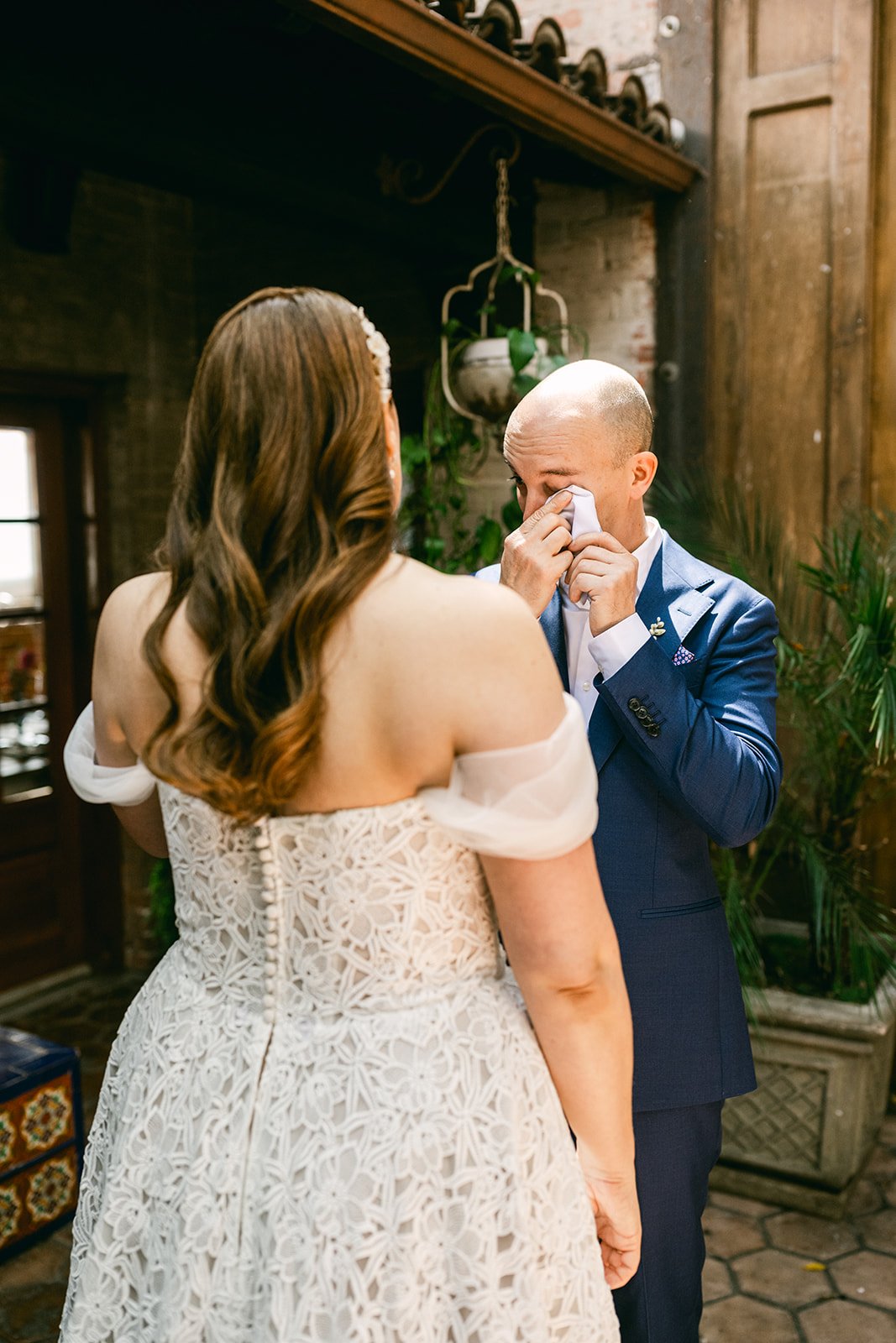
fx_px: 1306
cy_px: 672
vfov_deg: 54.4
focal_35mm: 35
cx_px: 448
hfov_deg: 37.9
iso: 800
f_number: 2.2
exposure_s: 1/250
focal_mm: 35
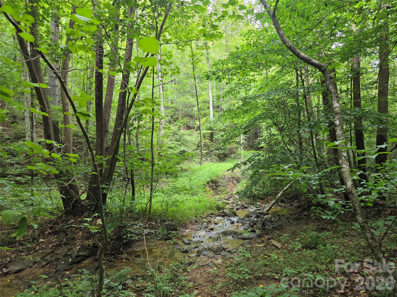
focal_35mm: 23
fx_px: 264
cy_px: 148
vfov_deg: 58.9
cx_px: 198
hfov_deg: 73.9
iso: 200
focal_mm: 5.4
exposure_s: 1/180
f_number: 1.8
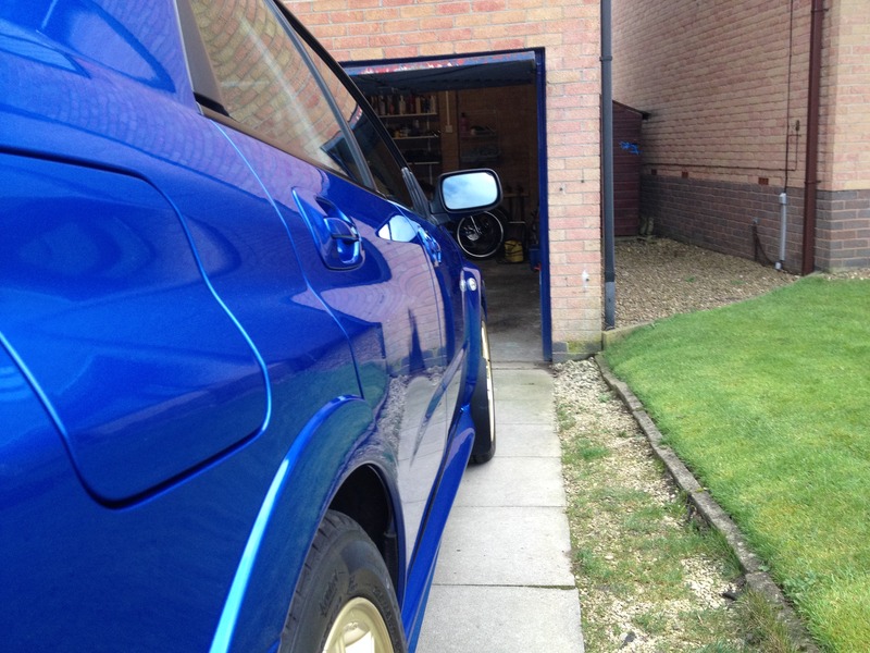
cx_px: 435
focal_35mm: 35
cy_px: 326
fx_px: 880
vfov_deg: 40.7
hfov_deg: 52.6
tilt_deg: -14.9
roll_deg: +3.0
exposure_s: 1/120
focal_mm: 4.28
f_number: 2.4
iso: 80
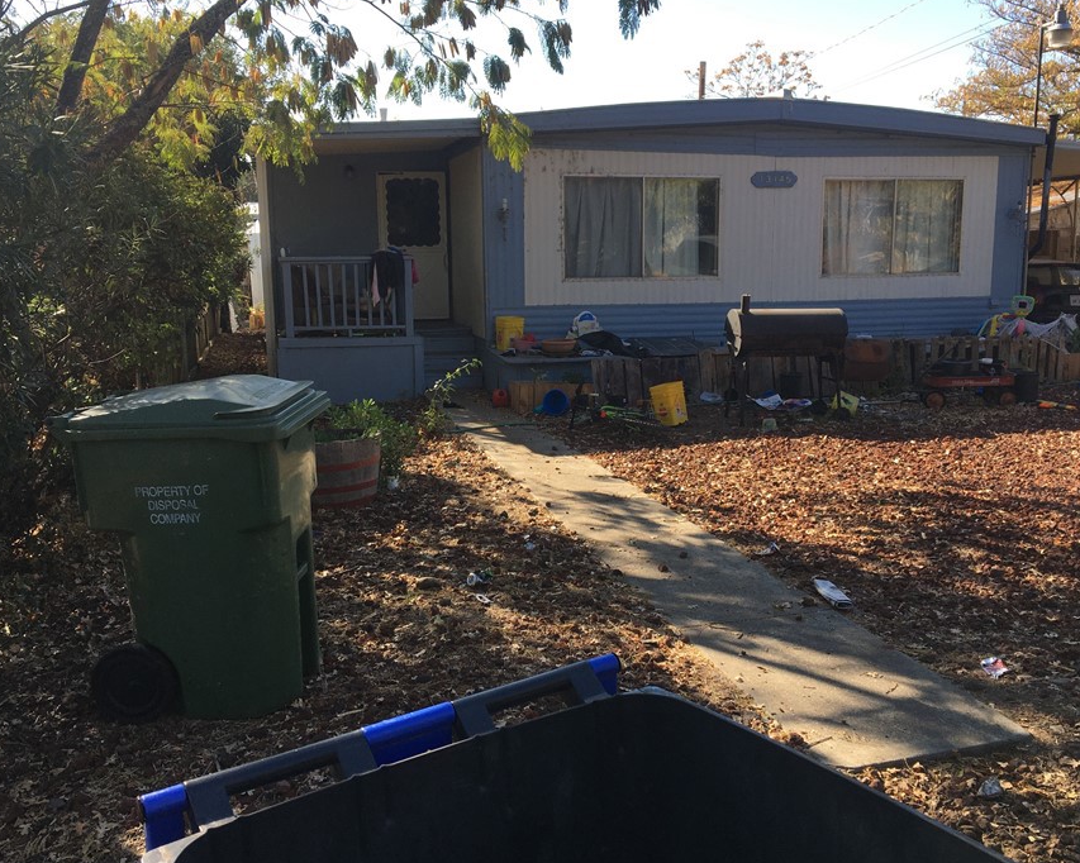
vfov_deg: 43.3
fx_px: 1087
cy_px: 409
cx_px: 574
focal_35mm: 34
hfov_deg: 52.8
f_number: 2.2
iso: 25
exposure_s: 1/534
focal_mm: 4.15
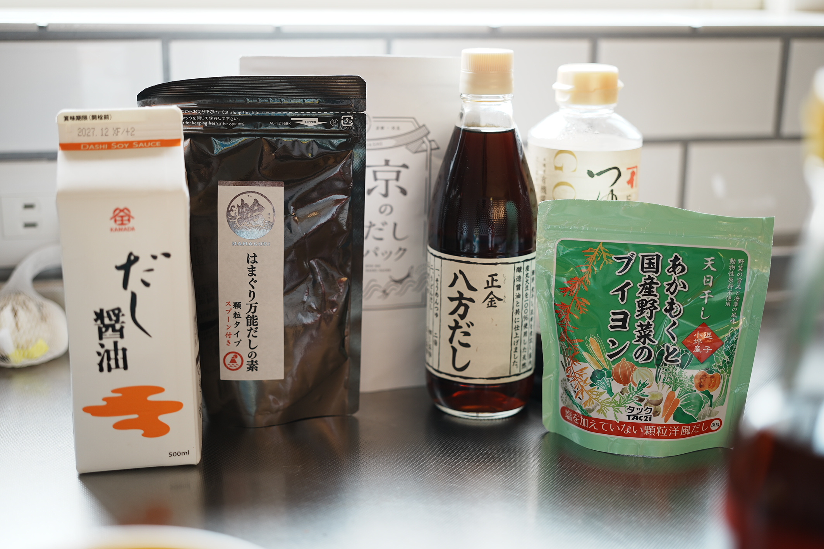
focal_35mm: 50
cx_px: 412
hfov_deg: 39.6
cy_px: 274
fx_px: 1144
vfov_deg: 27.0
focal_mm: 50
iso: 100
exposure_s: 1/50
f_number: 2.5
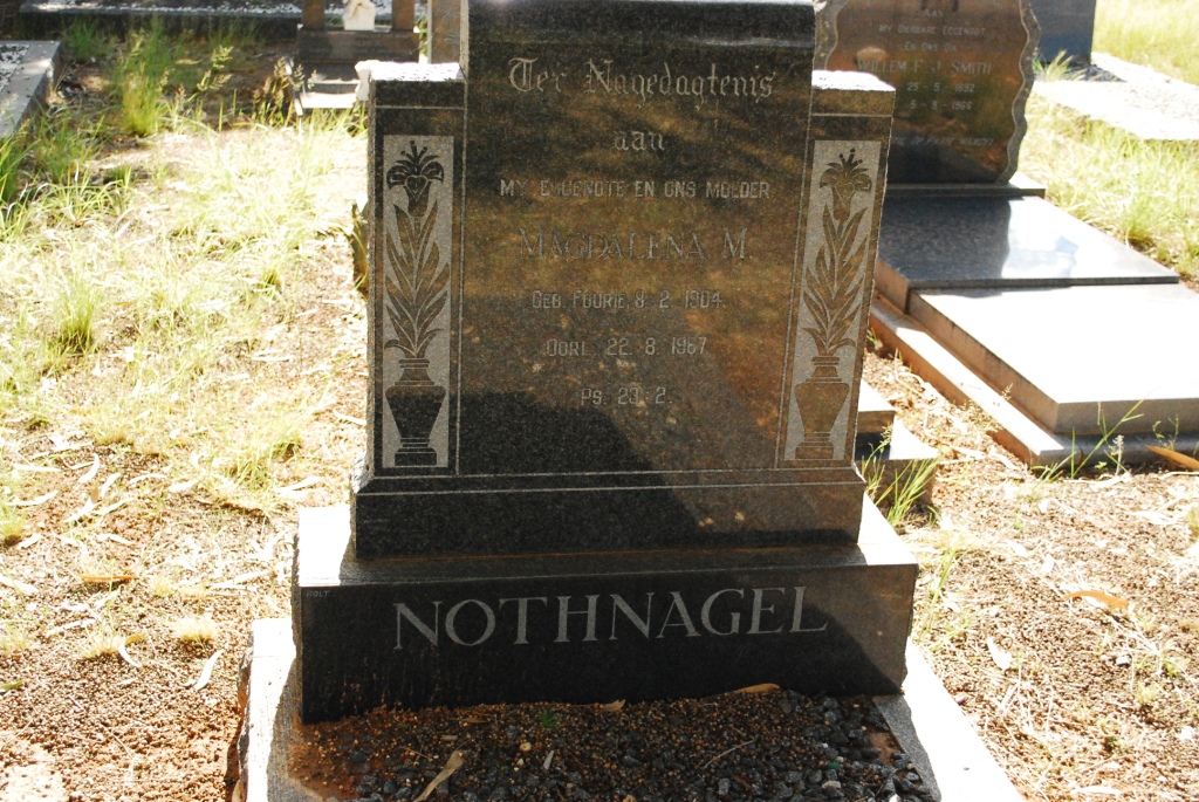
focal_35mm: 48
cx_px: 600
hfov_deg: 41.1
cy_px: 401
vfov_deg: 28.1
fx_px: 1600
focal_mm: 32
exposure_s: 1/2000
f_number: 4.8
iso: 1600
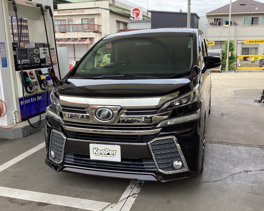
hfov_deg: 54.2
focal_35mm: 33
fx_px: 258
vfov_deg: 44.5
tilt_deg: -13.1
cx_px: 139
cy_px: 106
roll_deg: +0.7
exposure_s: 1/275
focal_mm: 3.3
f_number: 2.4
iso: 25
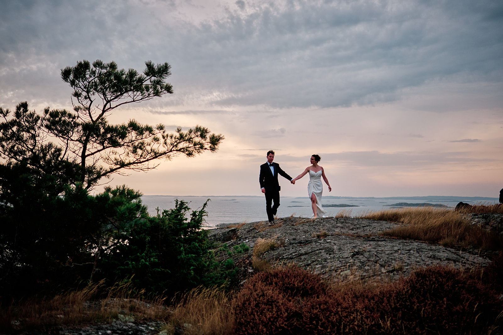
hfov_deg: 54.4
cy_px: 168
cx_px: 252
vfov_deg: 37.9
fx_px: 489
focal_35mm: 35
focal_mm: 23
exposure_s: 1/8000
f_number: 1.4
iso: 125
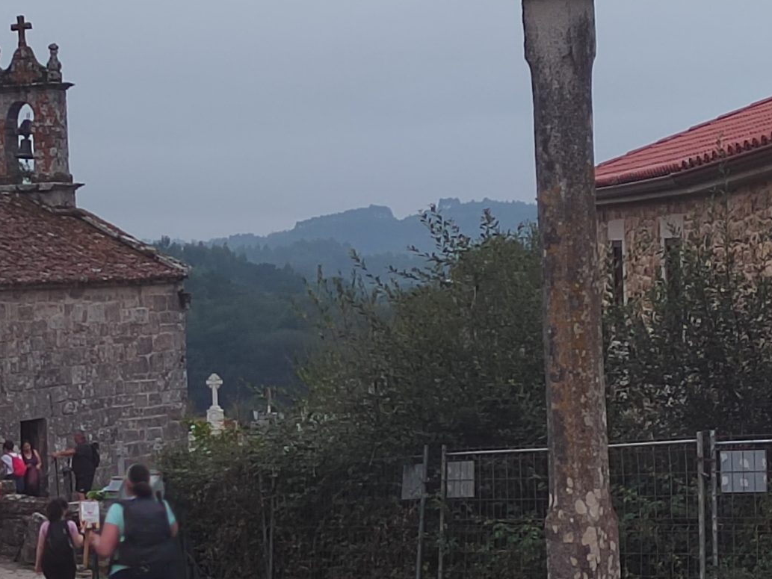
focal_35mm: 114
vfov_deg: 13.0
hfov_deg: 17.1
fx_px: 2543
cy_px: 304
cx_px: 140
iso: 409
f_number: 1.9
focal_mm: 5.52
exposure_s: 1/100
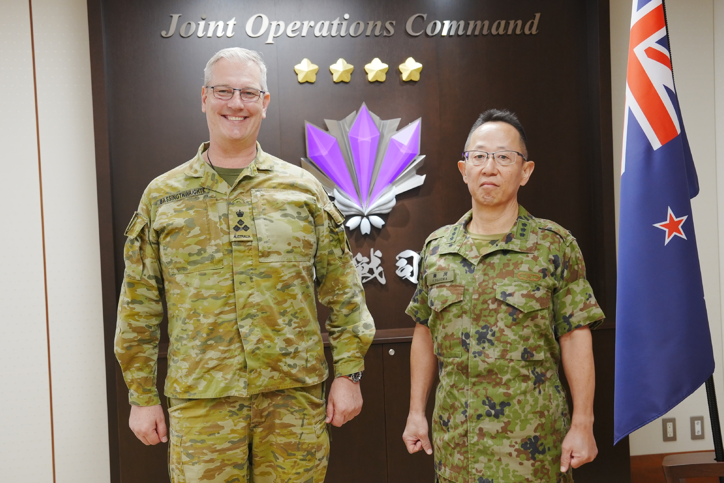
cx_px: 362
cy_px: 242
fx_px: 765
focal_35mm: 38
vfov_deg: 35.1
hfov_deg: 50.7
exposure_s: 1/250
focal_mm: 38
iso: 2000
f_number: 4
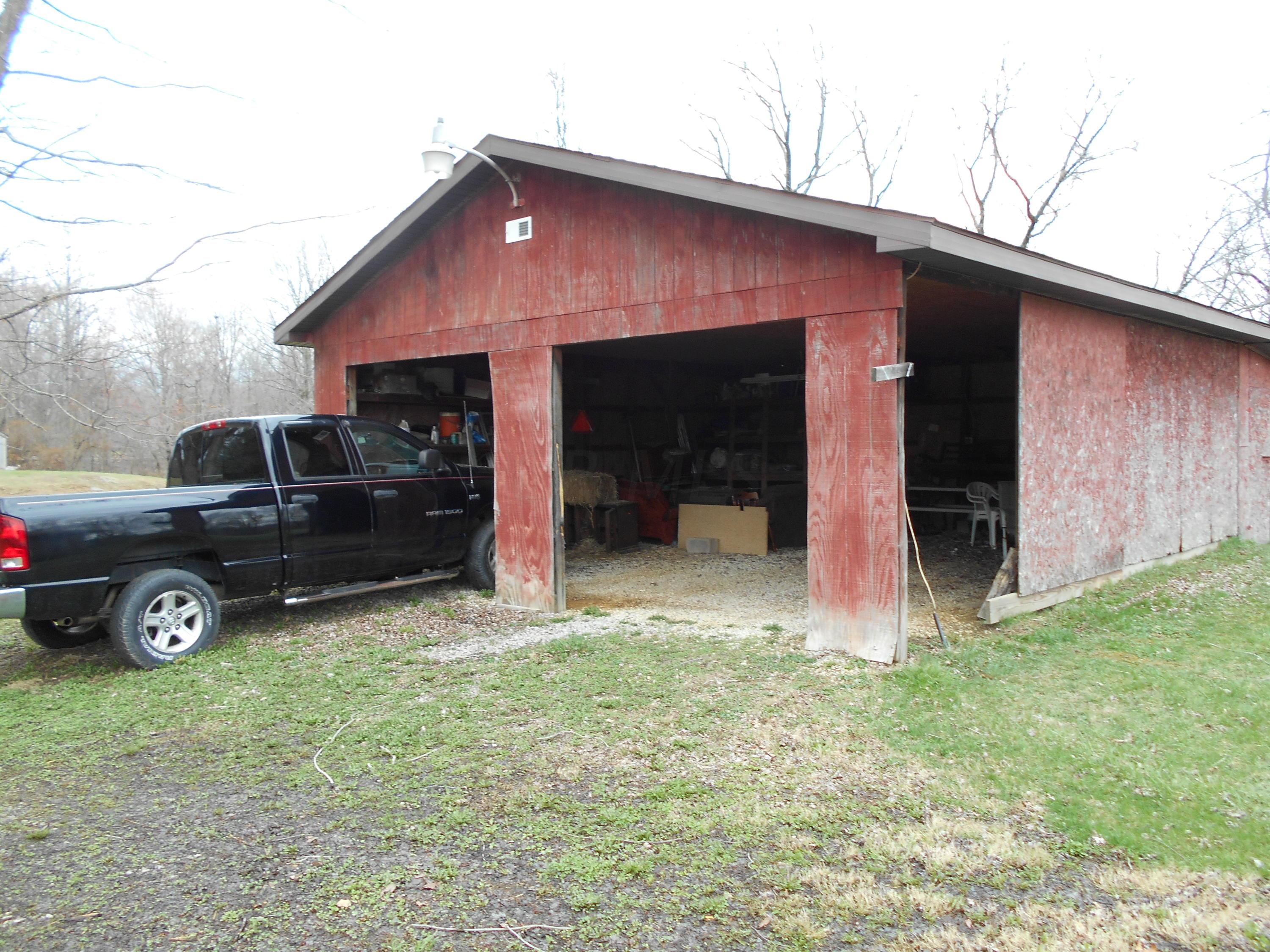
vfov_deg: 53.1
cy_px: 476
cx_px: 635
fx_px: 954
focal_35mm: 26
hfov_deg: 67.3
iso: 80
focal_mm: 4.6
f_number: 3.2
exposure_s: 1/100
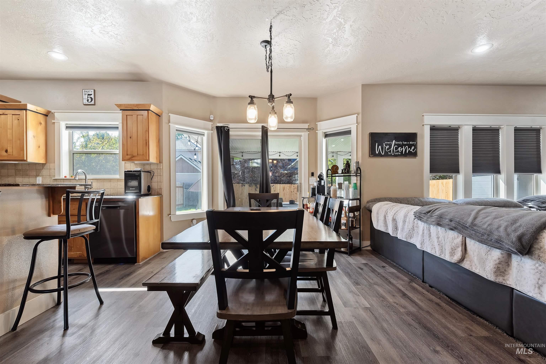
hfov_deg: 100.4
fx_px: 228
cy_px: 182
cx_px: 273
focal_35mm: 15
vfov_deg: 77.4
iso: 320
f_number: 6.3
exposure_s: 1/2.5
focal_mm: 15
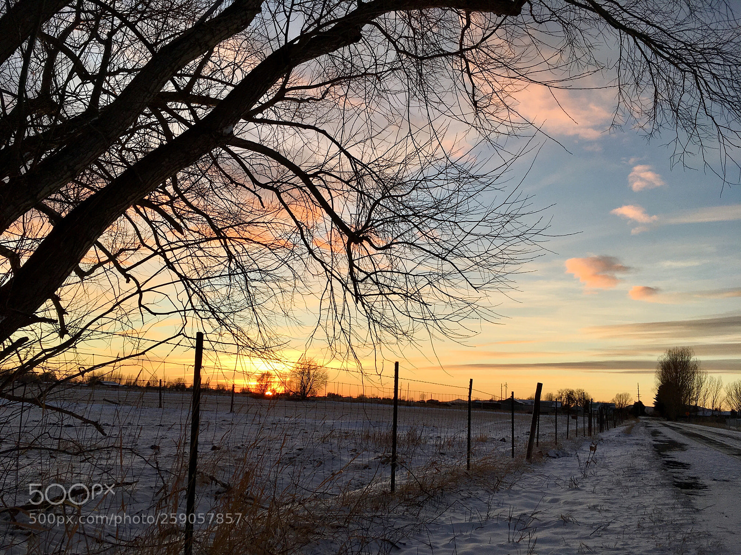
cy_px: 278
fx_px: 621
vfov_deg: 48.2
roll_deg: -3.4
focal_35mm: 29
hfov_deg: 61.7
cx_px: 370
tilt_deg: +10.5
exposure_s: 1/569
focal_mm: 4.15
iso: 25
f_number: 2.2
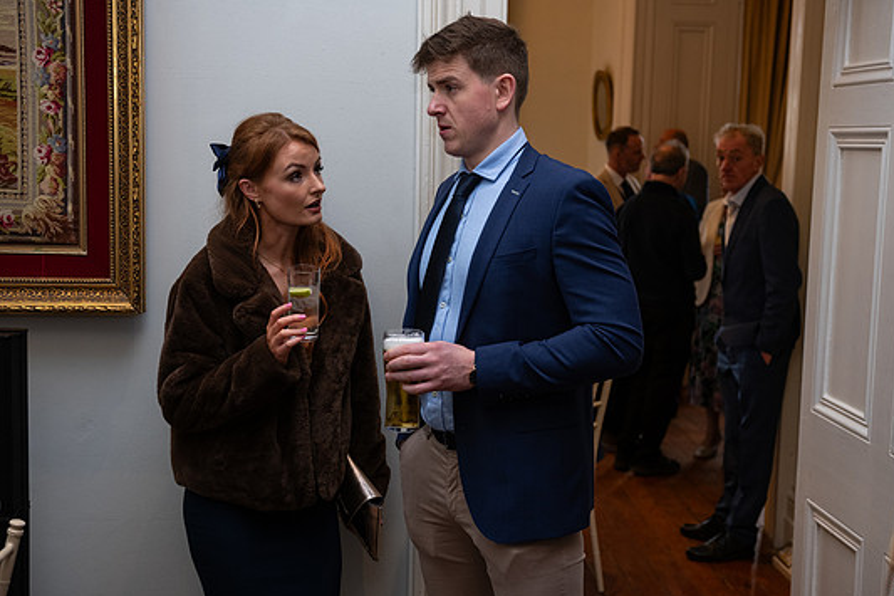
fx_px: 1216
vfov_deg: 27.5
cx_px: 473
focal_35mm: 49
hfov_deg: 40.3
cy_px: 298
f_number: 3.5
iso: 800
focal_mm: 45
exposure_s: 1/160
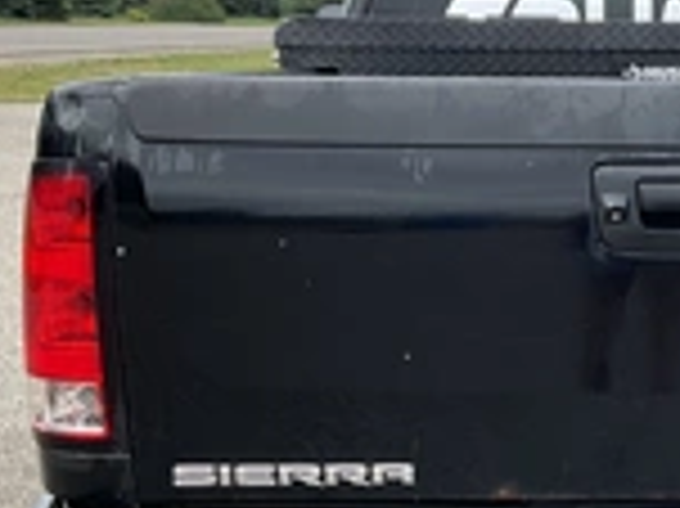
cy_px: 324
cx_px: 680
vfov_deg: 19.1
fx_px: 1511
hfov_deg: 24.2
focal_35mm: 77
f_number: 1.8
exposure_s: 1/719
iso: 25
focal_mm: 3
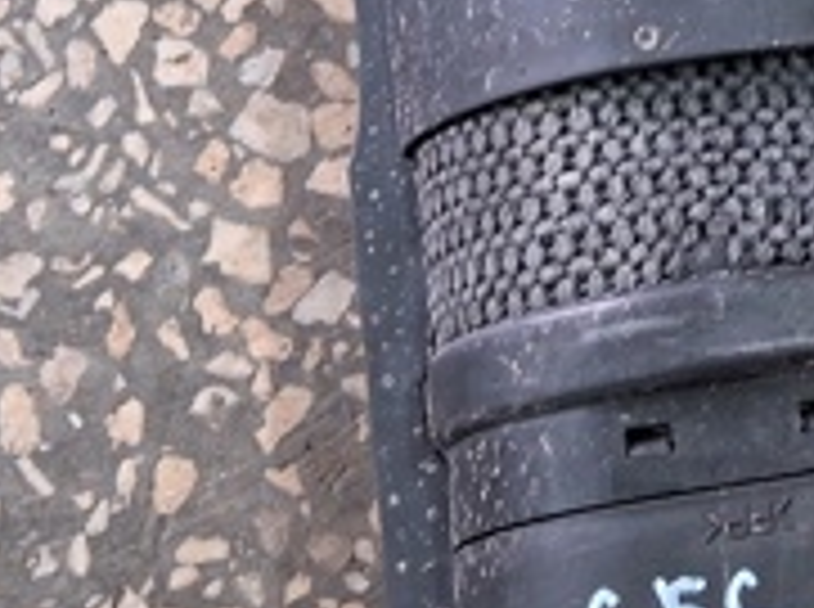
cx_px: 958
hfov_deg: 20.1
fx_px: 2159
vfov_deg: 15.8
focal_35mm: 92
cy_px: 79
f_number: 1.8
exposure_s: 1/33.3
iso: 400
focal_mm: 3.98
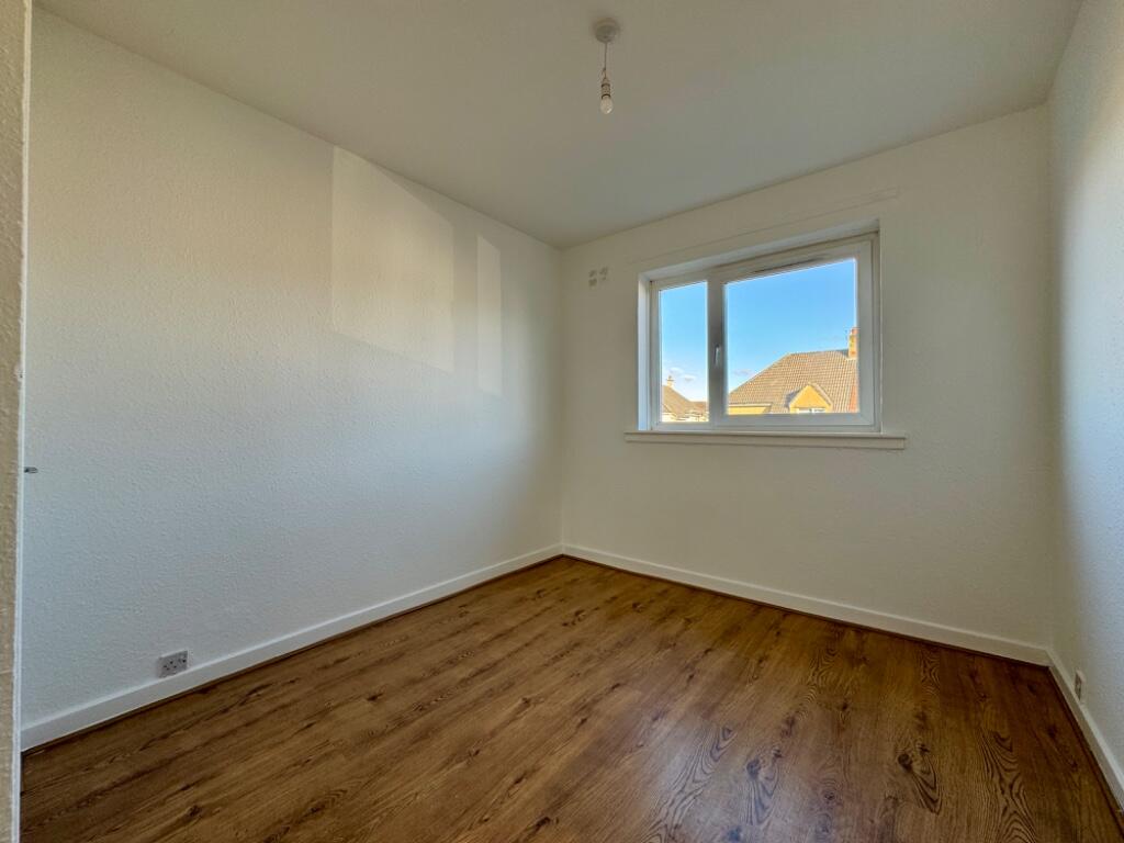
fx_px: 455
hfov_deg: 102.1
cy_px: 422
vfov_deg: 85.7
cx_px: 562
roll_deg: +0.1
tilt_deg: +1.0
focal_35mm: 14
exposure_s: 1/99
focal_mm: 2.22
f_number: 2.2
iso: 50
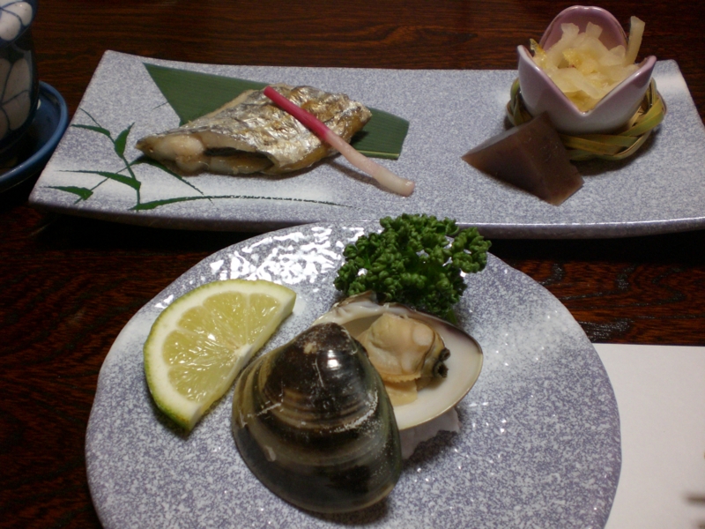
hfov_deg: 49.0
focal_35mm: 38
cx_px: 352
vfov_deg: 37.7
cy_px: 264
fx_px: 774
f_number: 3.1
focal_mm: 6.3
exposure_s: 1/25
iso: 200
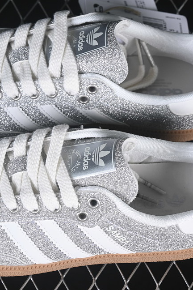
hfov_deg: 11.0
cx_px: 62
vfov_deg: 16.4
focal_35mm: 125
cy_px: 145
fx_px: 1005
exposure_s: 1/80
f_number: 7.1
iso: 160
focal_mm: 50
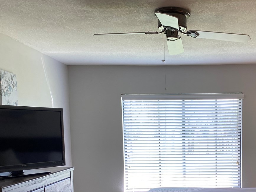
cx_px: 194
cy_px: 175
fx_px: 355
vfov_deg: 29.0
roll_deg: +0.5
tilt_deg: -5.8
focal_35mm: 48
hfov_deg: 38.6
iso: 80
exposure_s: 1/120
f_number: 1.8
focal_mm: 4.25
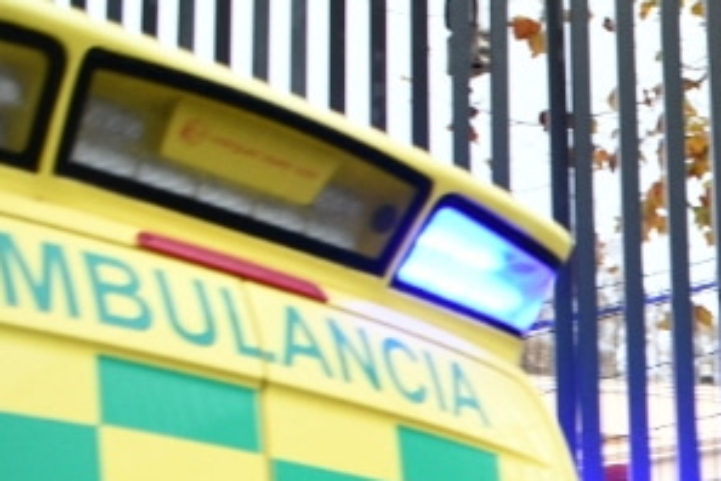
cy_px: 539
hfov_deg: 17.1
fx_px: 1943
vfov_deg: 13.8
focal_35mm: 97
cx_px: 1316
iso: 560
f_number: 2.8
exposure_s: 1/200
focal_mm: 24
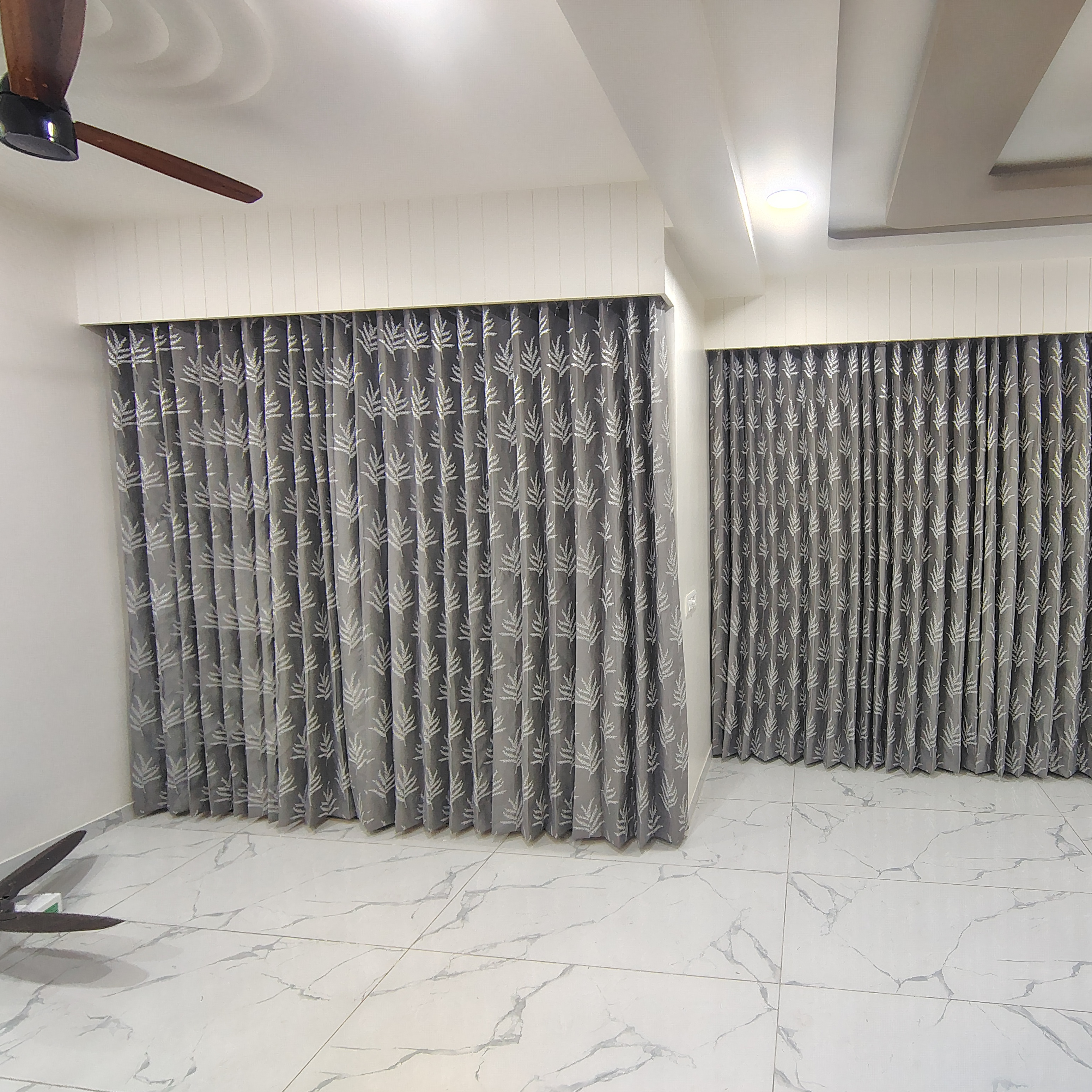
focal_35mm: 19
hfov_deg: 75.6
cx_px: 714
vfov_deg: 77.7
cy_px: 548
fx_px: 678
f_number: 2.2
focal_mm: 2.13
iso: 395
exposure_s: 1/33.3
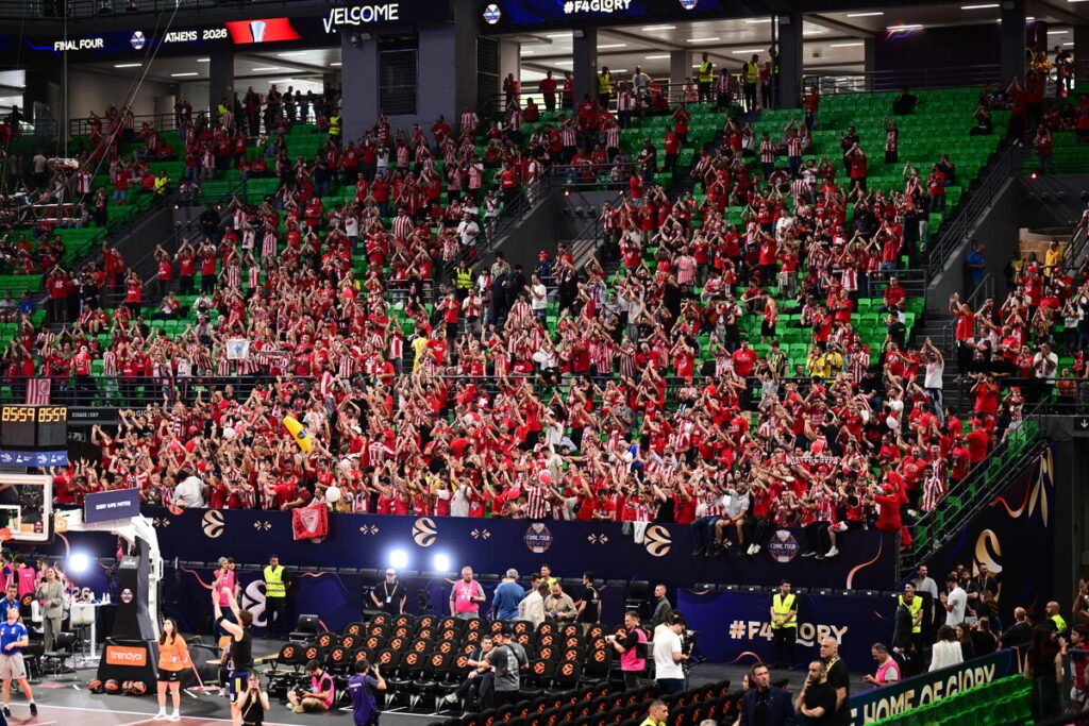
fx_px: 2511
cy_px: 363
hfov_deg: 24.5
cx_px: 544
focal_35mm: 83
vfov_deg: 16.5
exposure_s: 1/160
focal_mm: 83
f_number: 3.2
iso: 1250
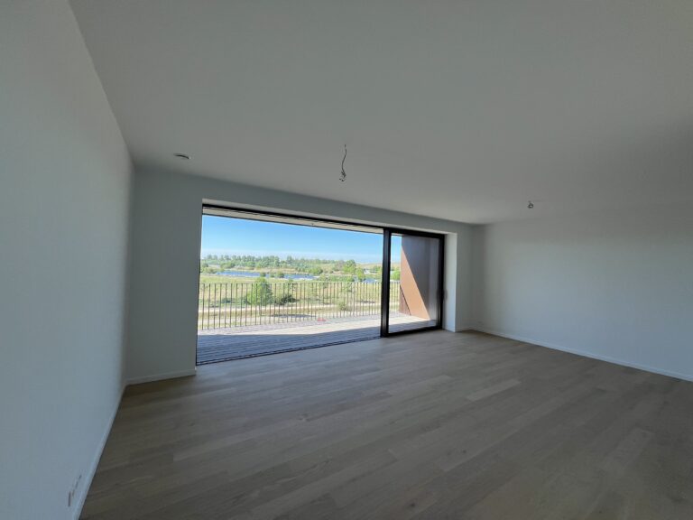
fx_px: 260
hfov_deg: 106.2
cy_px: 260
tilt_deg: +0.7
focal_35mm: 13
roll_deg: -0.6
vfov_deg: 89.9
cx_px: 346
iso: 32
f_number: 1.8
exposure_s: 1/367
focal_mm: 1.57
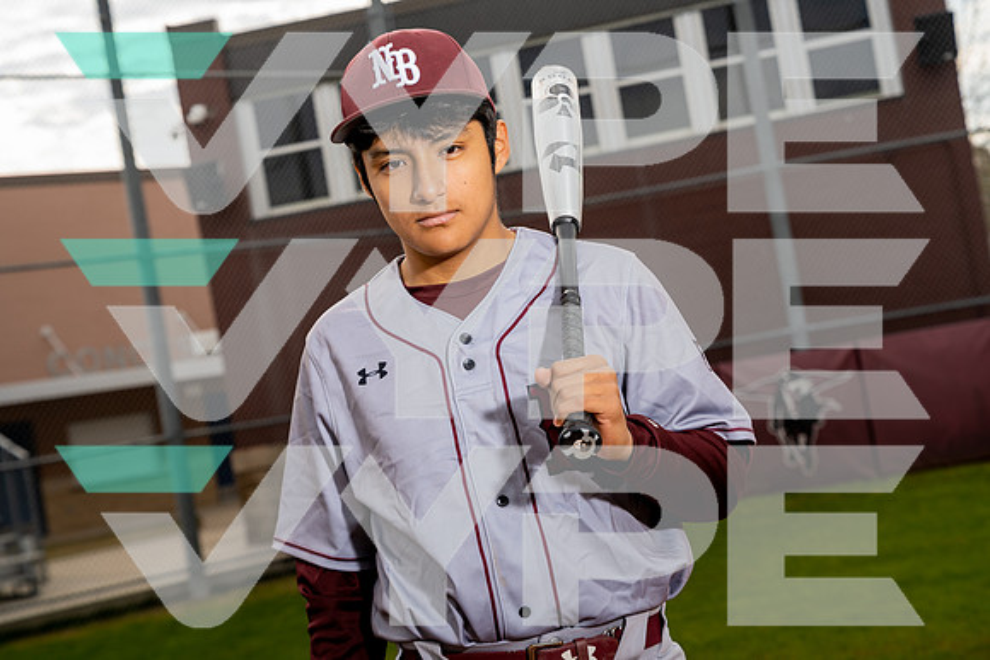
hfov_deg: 35.0
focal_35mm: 57
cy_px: 330
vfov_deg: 23.8
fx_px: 1568
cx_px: 495
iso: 100
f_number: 5
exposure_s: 1/250
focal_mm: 57
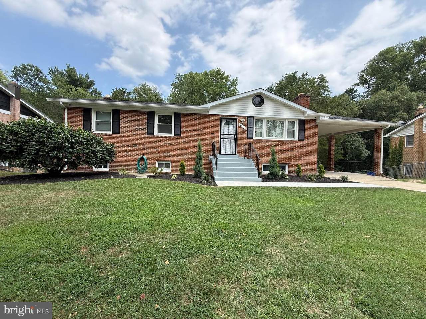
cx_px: 213
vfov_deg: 85.7
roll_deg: -1.9
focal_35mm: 14
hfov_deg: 102.1
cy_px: 160
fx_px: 172
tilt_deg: -0.9
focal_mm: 2.22
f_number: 2.2
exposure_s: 1/1189
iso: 64
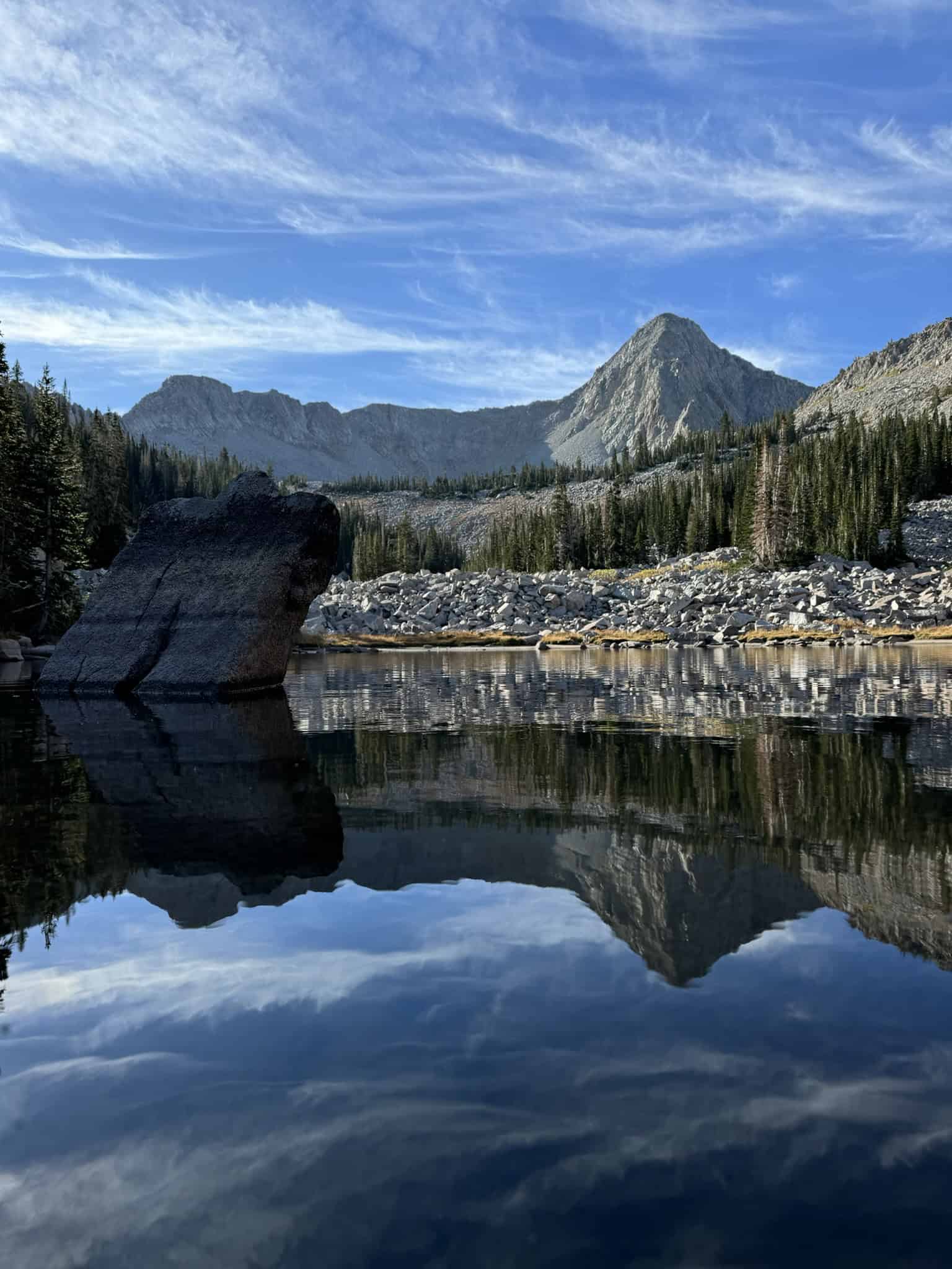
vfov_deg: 71.6
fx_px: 880
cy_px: 634
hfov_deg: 56.8
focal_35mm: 24
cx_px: 476
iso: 80
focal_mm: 6.8
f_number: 1.8
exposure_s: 1/2252
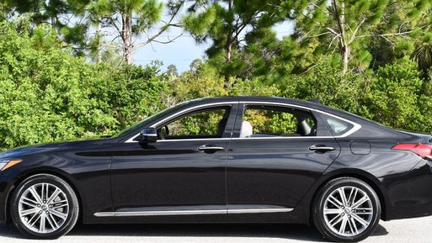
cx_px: 211
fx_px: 779
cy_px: 109
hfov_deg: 31.0
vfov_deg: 17.7
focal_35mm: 68
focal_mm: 26
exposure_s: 1/250
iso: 200
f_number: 8
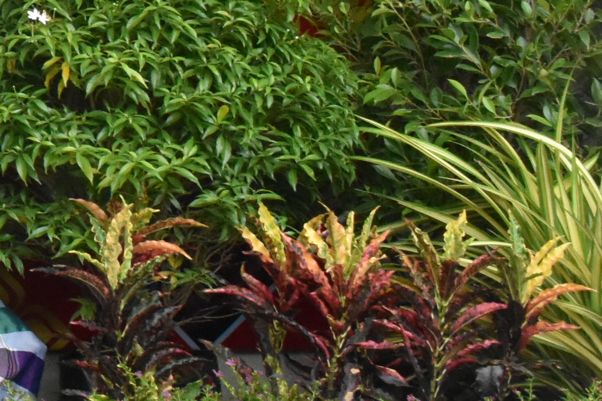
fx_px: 2511
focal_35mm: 150
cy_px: -230
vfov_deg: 8.9
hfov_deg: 12.0
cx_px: -632
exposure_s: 1/500
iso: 3200
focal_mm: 23
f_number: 11
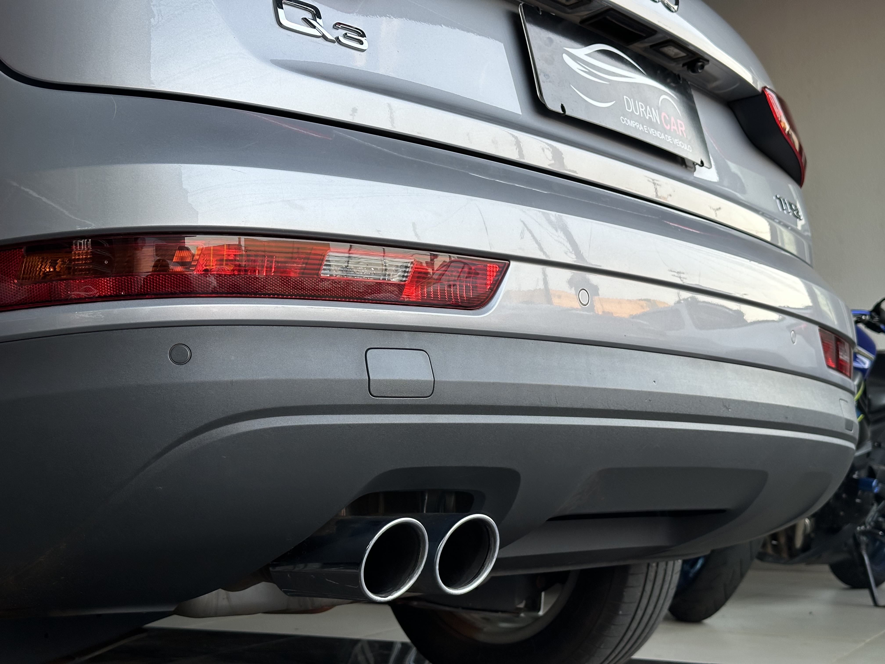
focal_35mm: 48
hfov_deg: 39.7
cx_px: 442
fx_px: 1227
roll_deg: +0.8
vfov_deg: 30.3
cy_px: 332
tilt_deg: +6.6
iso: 50
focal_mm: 6.86
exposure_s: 1/120
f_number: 1.78
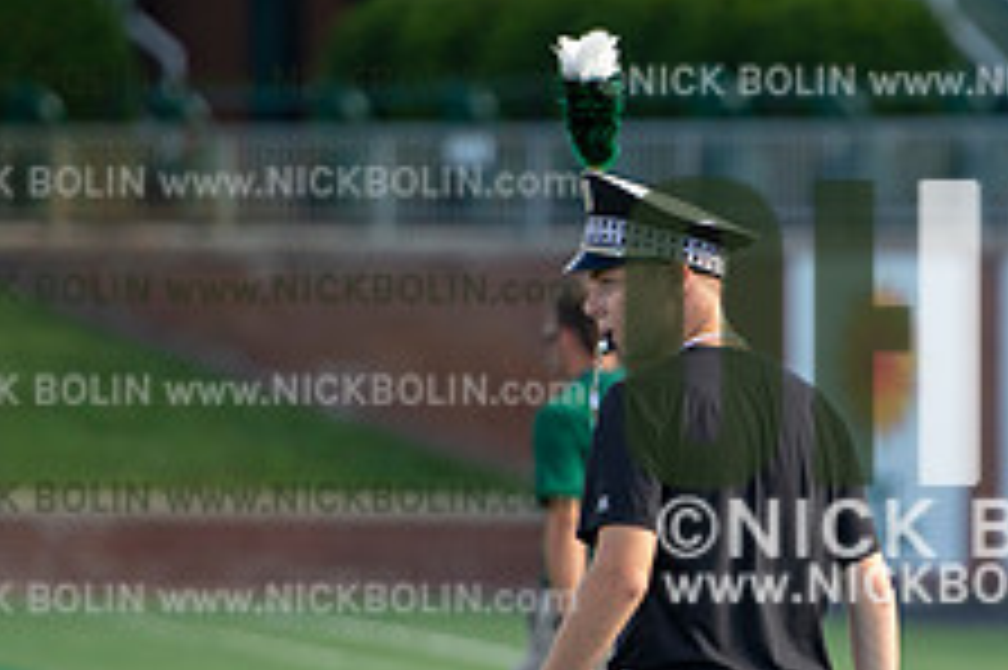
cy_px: 391
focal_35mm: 518
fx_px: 14493
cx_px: 940
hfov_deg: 4.0
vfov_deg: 2.7
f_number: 2.8
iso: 160
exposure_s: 1/1000
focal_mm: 200
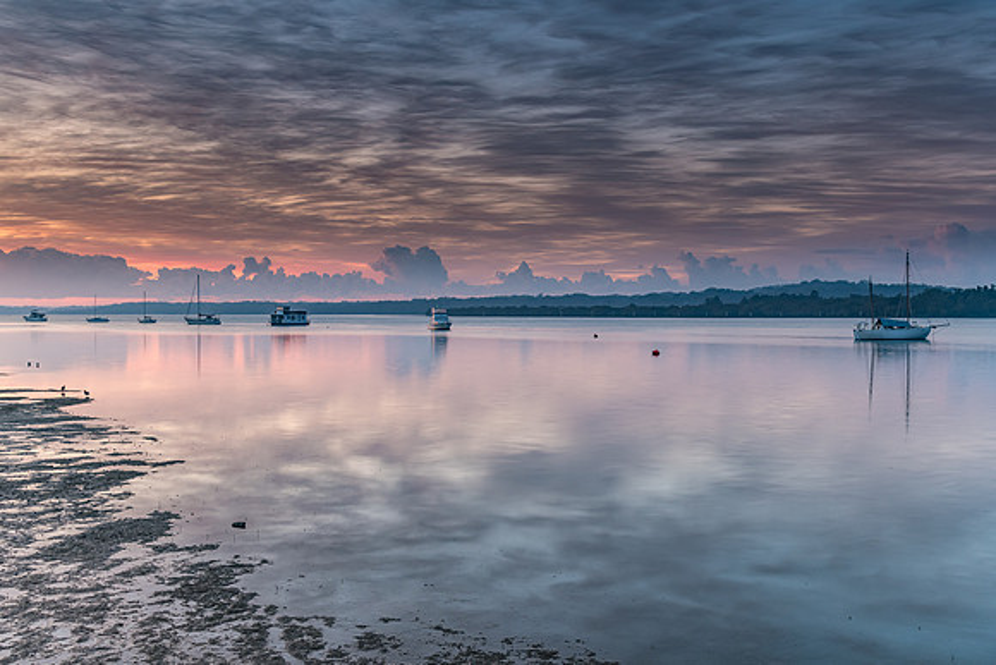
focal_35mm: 37
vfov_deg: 36.4
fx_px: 1010
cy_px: 326
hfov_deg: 52.5
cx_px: 483
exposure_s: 1.3
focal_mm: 35
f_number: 7.1
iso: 200
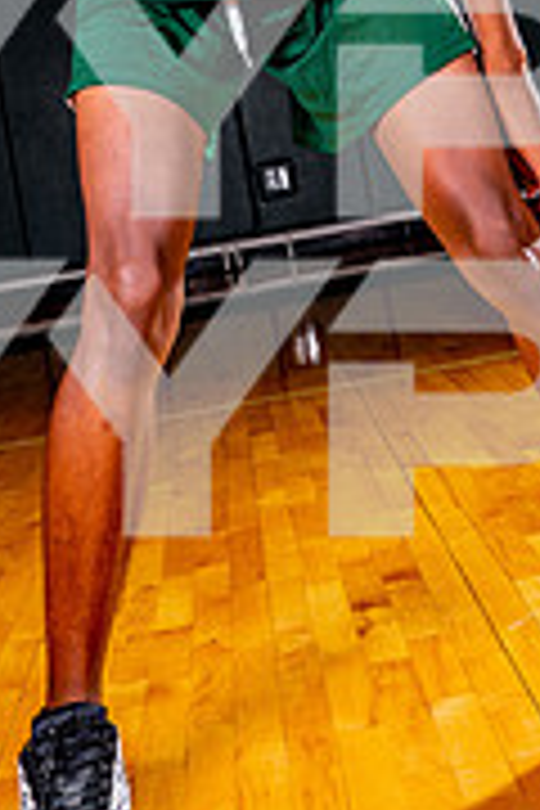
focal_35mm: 70
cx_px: 286
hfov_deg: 19.5
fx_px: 1575
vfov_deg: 27.8
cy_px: 81
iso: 100
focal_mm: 28
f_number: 8
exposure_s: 1/125
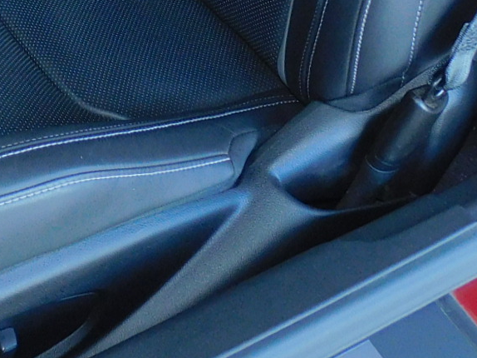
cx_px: 29
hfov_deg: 20.2
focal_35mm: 95
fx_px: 1309
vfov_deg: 14.0
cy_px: -271
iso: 200
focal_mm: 4.3
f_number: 3.3
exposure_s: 1/30
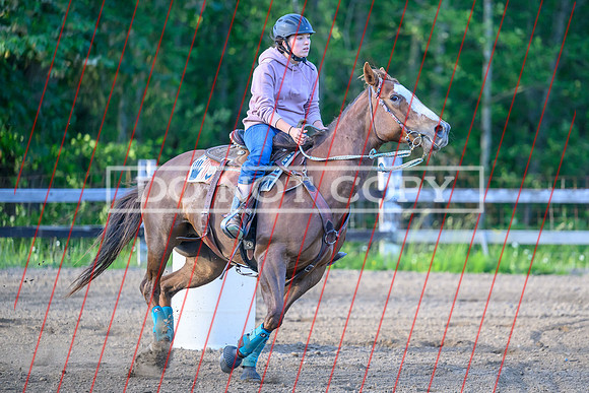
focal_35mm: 195
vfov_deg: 7.0
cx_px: 346
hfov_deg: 10.5
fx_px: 3191
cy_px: 196
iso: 2200
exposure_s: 1/2500
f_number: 2.8
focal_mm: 165
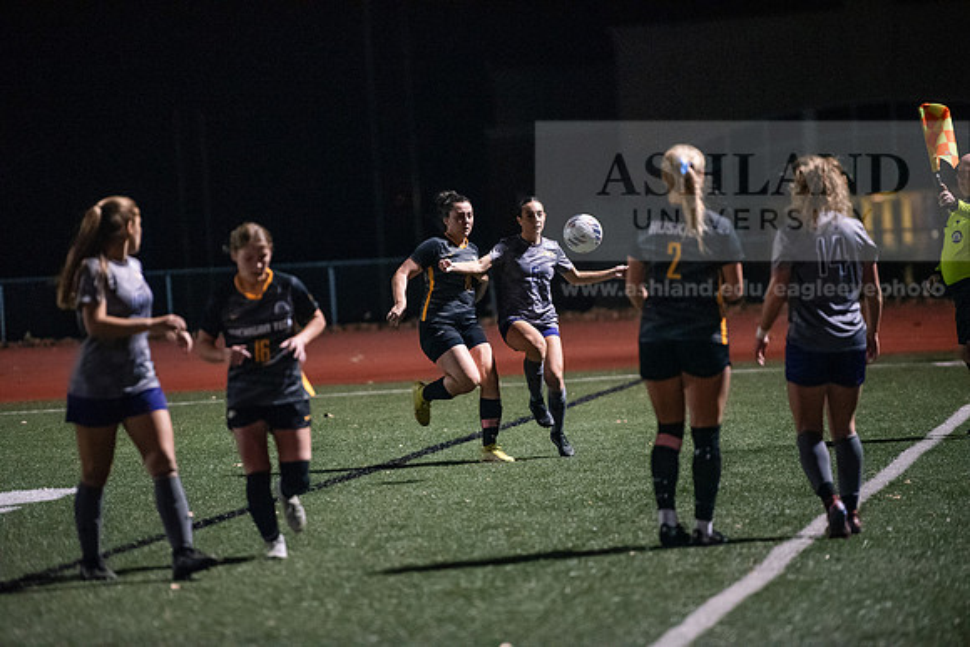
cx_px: 485
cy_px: 324
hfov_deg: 10.3
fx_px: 5390
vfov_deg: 6.9
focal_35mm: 200
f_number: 2.8
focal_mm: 200
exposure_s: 1/1000
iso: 8000
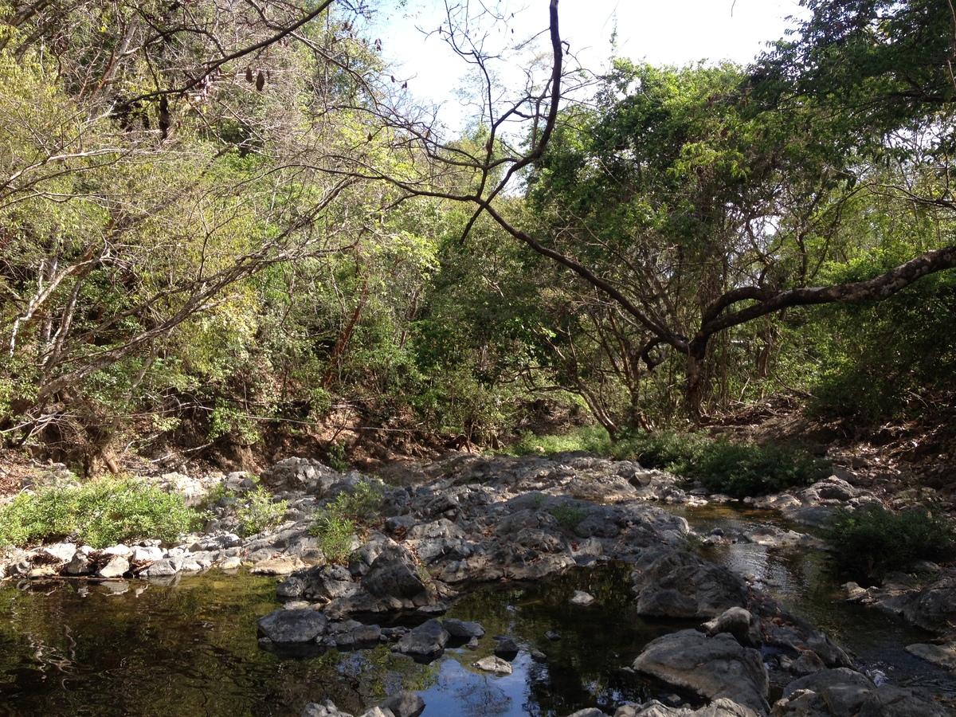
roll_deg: +0.2
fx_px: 967
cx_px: 478
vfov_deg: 40.7
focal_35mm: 35
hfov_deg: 52.6
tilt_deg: -3.3
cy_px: 358
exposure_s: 1/418
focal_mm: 4.28
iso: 50
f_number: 2.4
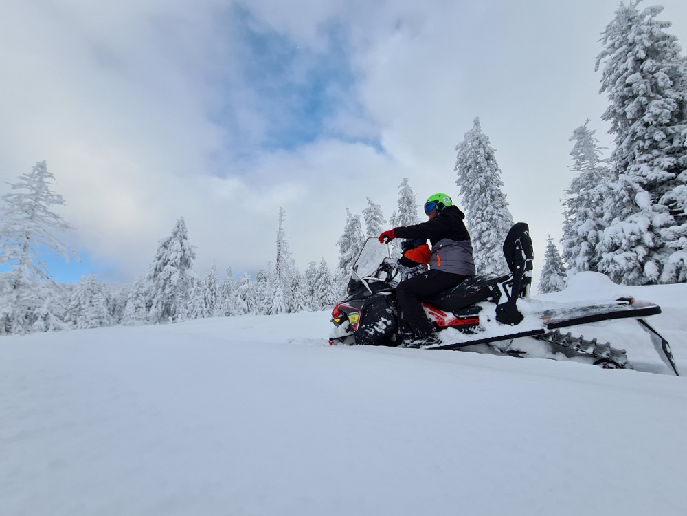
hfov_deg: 106.2
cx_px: 344
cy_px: 258
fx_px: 258
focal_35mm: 13
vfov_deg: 89.9
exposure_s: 1/1304
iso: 50
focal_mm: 2.2
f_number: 2.2
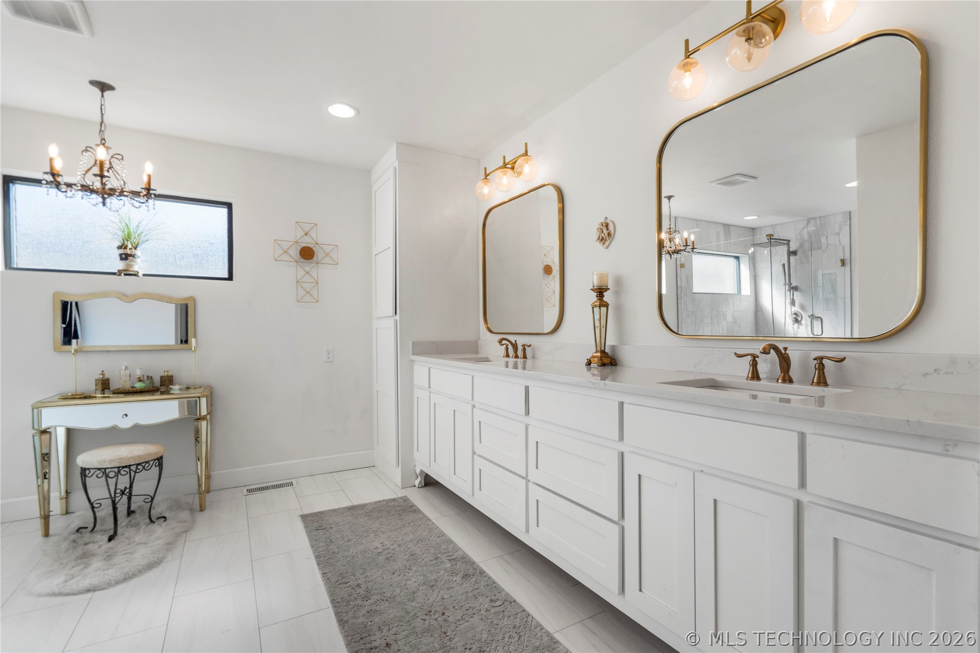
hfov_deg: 96.7
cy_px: 326
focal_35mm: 16
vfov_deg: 73.7
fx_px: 435
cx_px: 490
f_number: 9
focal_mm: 16
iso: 320
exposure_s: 1/30
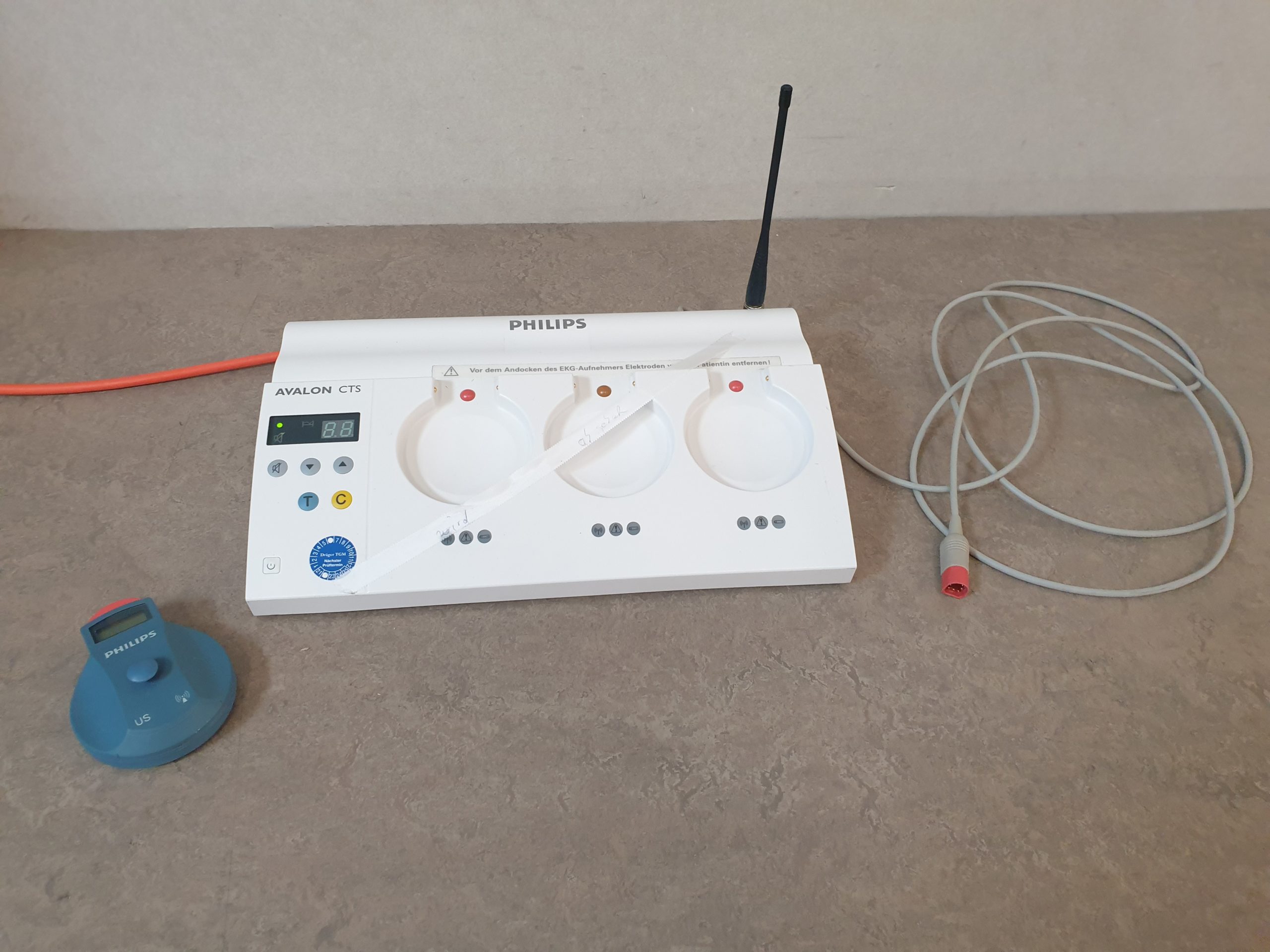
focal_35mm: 26
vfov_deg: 53.1
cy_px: 476
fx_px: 954
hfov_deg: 67.3
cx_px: 635
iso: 320
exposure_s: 1/50
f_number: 2.4
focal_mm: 4.3
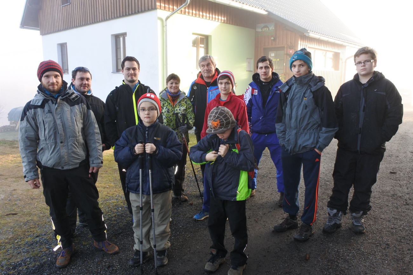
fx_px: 310
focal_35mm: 27
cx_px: 206
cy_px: 138
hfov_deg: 67.4
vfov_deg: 47.9
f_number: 5
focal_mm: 10
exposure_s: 1/60
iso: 160
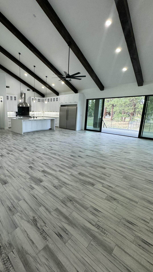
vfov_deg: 99.4
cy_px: 134
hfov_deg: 64.7
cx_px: 47
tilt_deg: -10.3
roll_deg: +0.2
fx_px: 115
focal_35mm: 16
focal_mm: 2.22
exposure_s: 1/120
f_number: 2.2
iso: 160
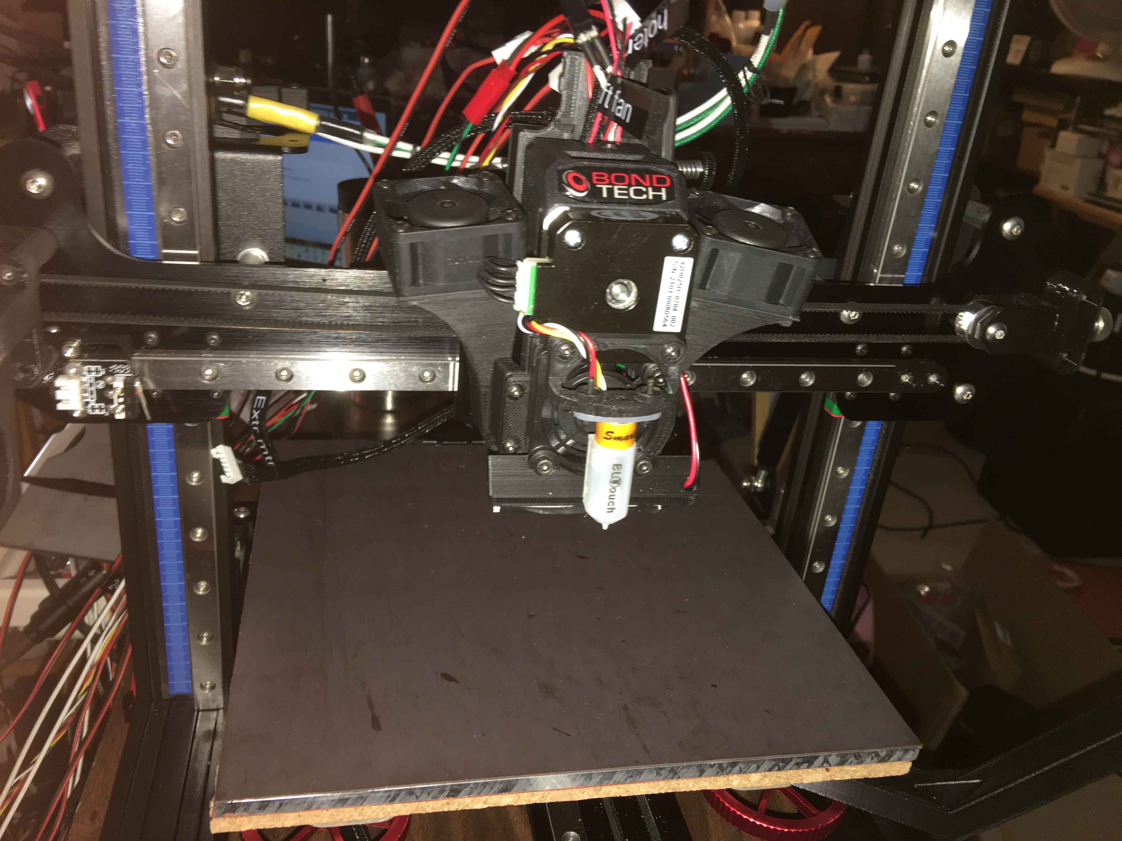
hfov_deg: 61.7
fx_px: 940
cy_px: 420
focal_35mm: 29
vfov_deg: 48.2
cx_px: 561
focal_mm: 4.15
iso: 64
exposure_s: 1/20
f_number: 2.2
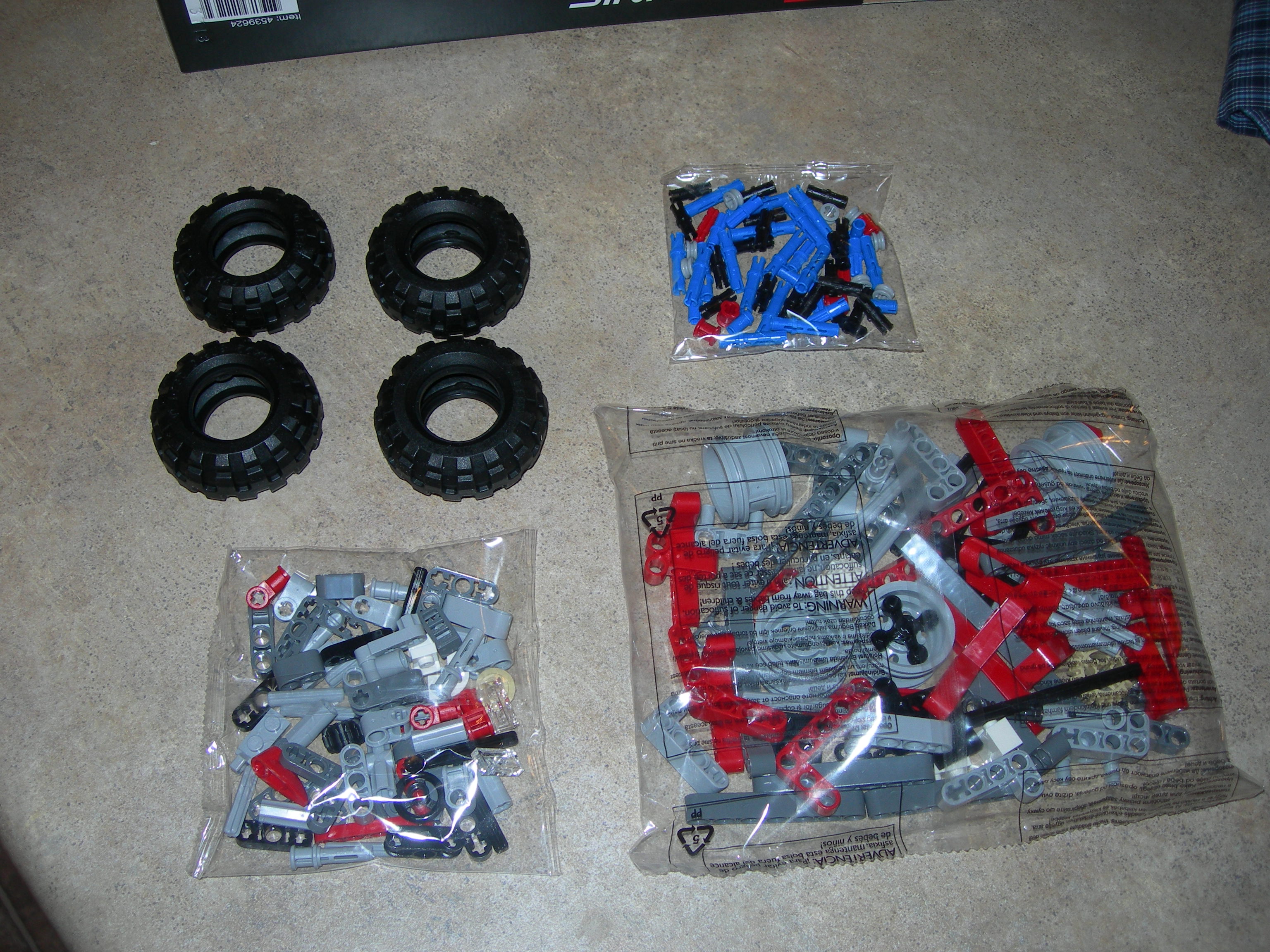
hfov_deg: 49.0
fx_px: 1394
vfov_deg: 37.7
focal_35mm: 38
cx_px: 635
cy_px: 476
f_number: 2.8
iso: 50
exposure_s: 1/60.1
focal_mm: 7.8
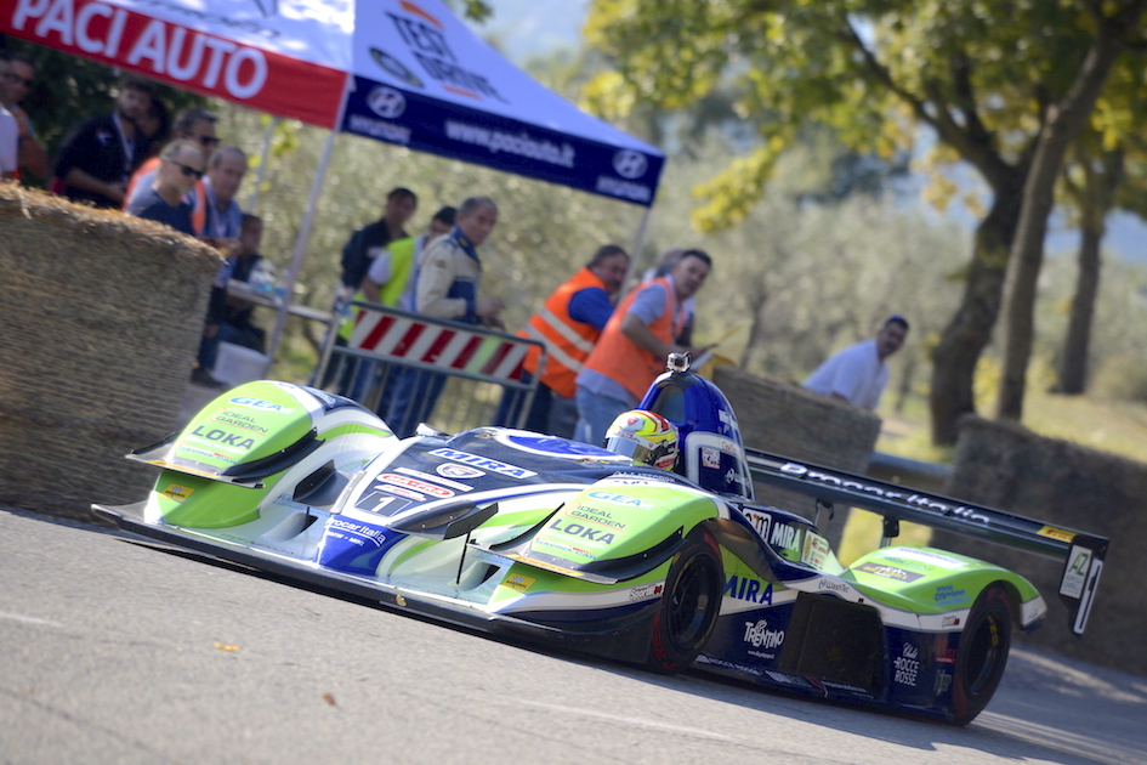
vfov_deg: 8.3
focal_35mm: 165
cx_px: 574
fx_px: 5257
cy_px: 382
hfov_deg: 12.5
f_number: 3.2
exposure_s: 1/1250
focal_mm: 165
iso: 500
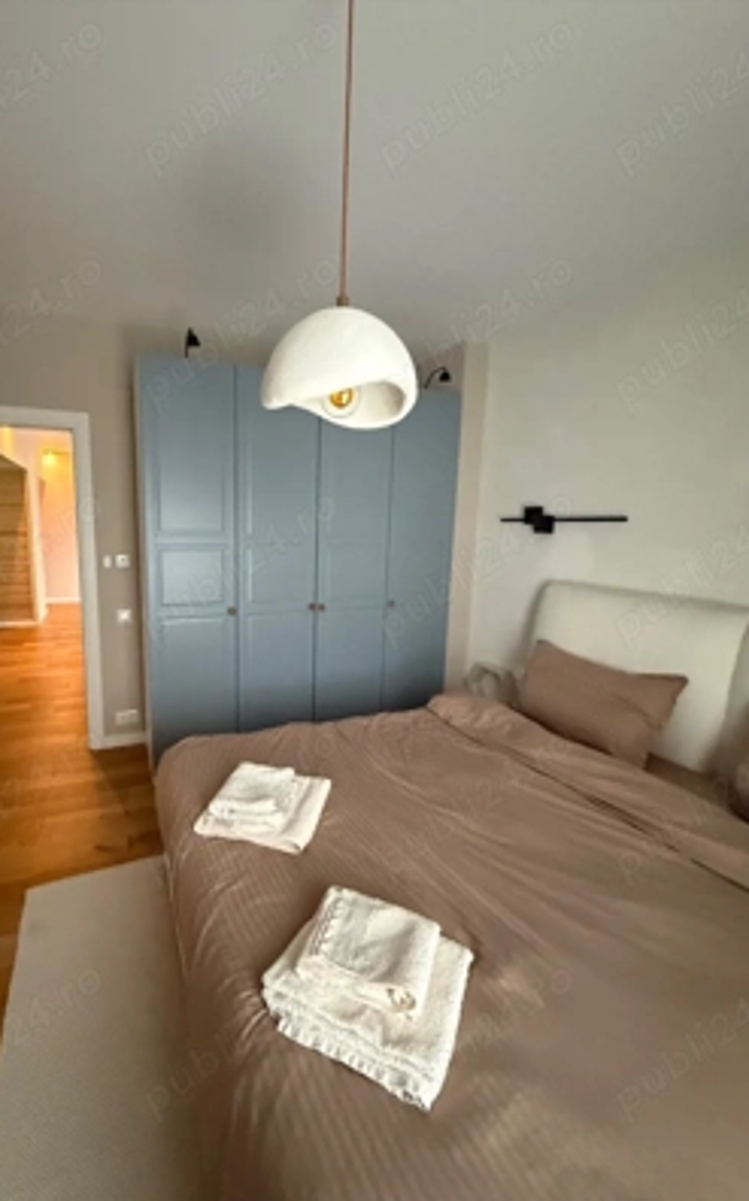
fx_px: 491
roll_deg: -2.6
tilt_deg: -8.2
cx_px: 300
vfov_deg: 101.5
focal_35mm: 15
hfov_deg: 73.9
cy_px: 604
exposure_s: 1/50
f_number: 2.2
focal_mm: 2.22
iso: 1000
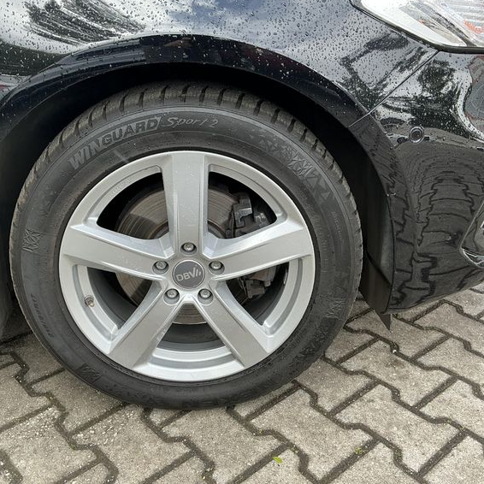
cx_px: 218
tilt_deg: -20.7
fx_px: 554
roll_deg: +2.7
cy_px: 235
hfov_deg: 47.2
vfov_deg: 47.2
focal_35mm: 35
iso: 20
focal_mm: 3
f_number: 1.8
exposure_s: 1/183
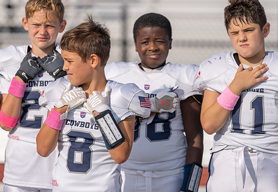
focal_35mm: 258
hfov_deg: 7.9
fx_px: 2012
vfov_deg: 5.4
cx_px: 149
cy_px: 87
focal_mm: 200
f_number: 2.8
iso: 100
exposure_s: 1/4000
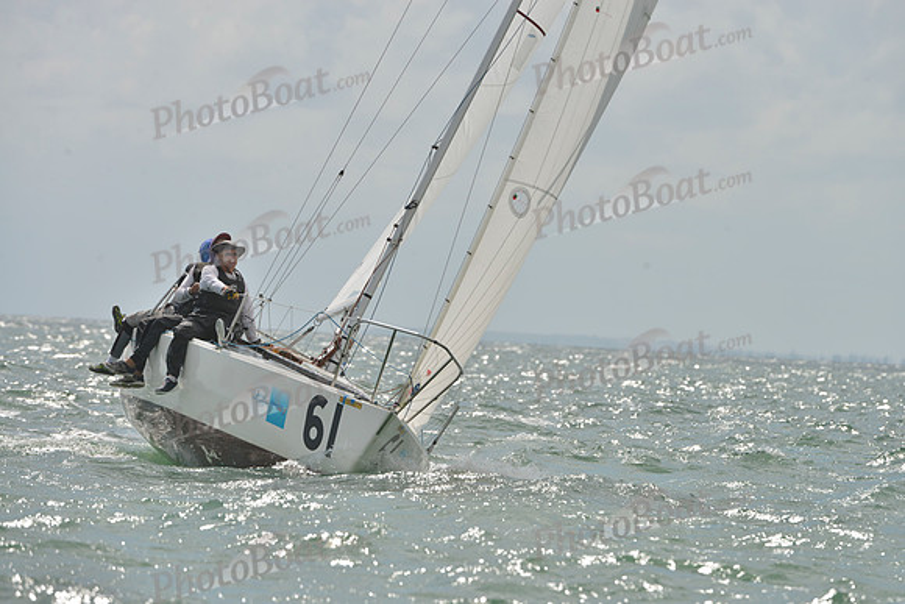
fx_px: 10057
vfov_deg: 3.4
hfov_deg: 5.2
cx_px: 452
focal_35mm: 400
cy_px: 302
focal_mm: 400
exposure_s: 1/1000
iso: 280
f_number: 10
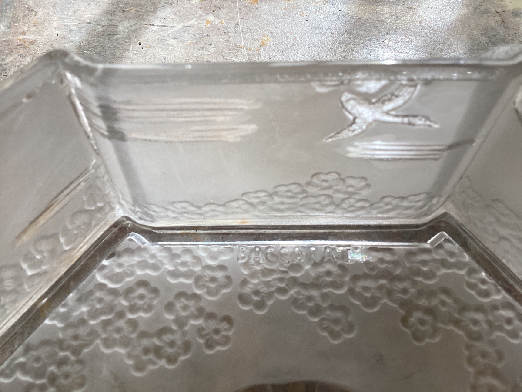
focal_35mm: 31
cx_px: 261
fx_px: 467
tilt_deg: -58.5
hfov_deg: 58.4
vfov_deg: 45.4
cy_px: 196
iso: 25
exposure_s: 1/199
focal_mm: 3.3
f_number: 2.4
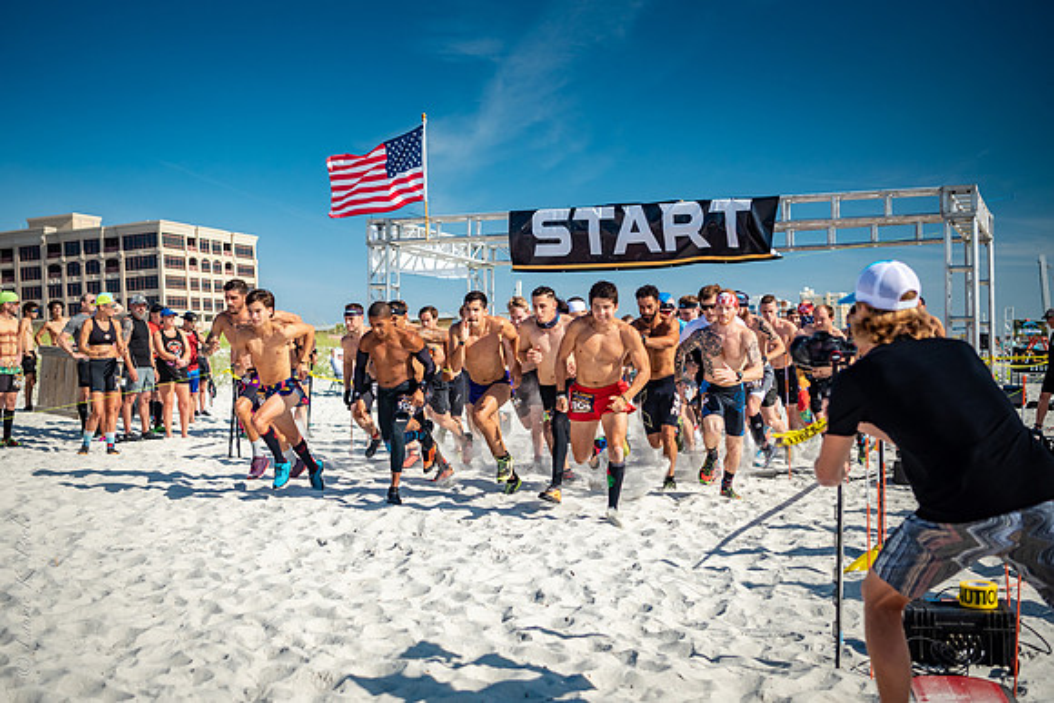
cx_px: 477
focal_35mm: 45
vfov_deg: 30.2
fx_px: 1303
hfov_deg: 44.0
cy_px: 343
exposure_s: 1/4000
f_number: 2.8
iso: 360
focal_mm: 38
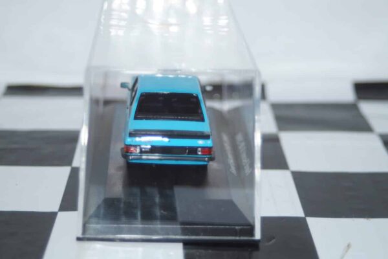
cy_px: 130
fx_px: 970
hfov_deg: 22.6
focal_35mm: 90
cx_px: 194
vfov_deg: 15.2
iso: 400
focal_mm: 60
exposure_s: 1/60
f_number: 5.6
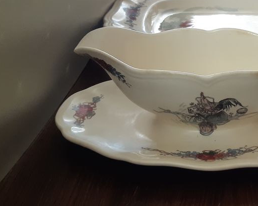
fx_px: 374
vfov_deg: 30.8
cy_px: 90
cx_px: 222
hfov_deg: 36.2
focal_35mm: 49
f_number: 1.7
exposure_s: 1/25
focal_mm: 3.92
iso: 400
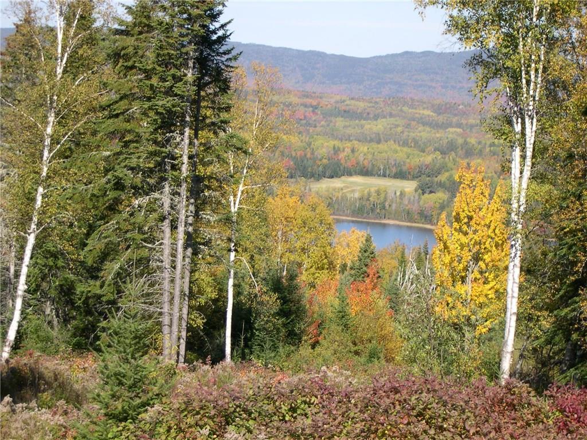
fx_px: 1933
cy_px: 220
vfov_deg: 13.0
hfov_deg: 17.3
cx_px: 294
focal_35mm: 114
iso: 100
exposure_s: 1/306
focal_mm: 24
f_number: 4.9
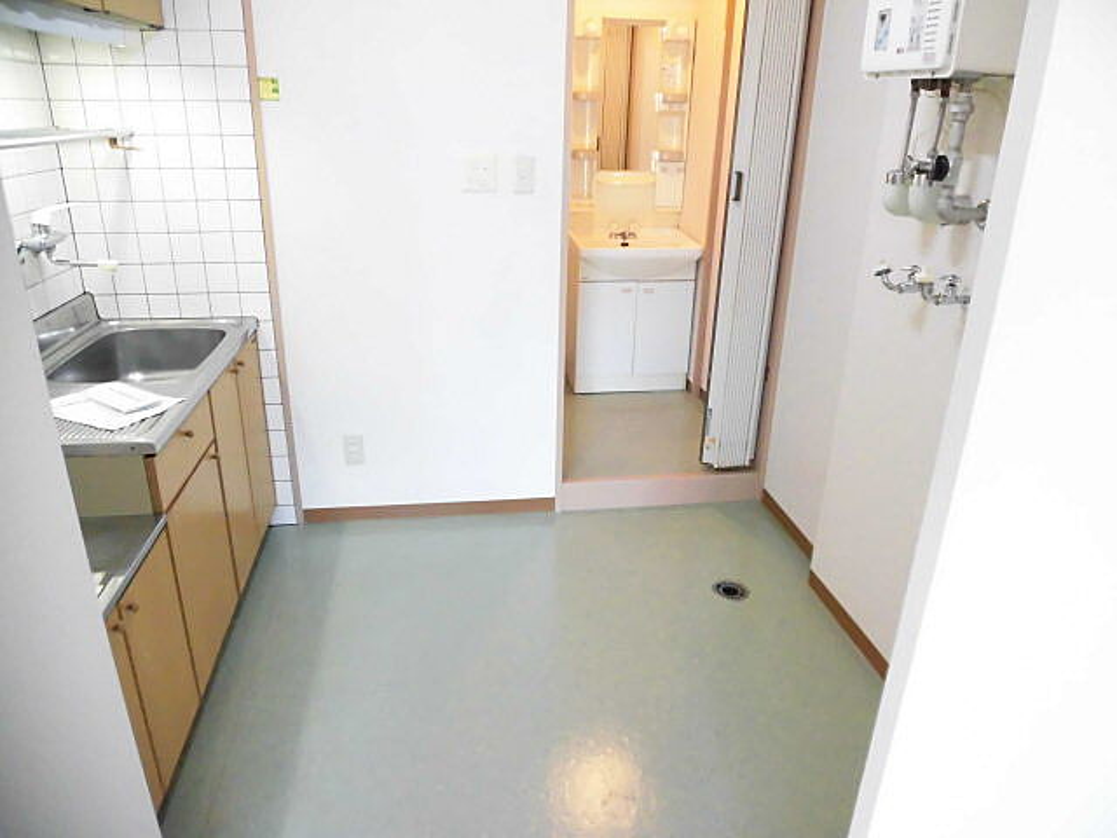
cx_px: 558
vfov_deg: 56.8
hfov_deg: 71.6
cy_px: 419
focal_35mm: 24
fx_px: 774
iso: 800
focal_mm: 4.3
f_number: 3.1
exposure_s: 1/50
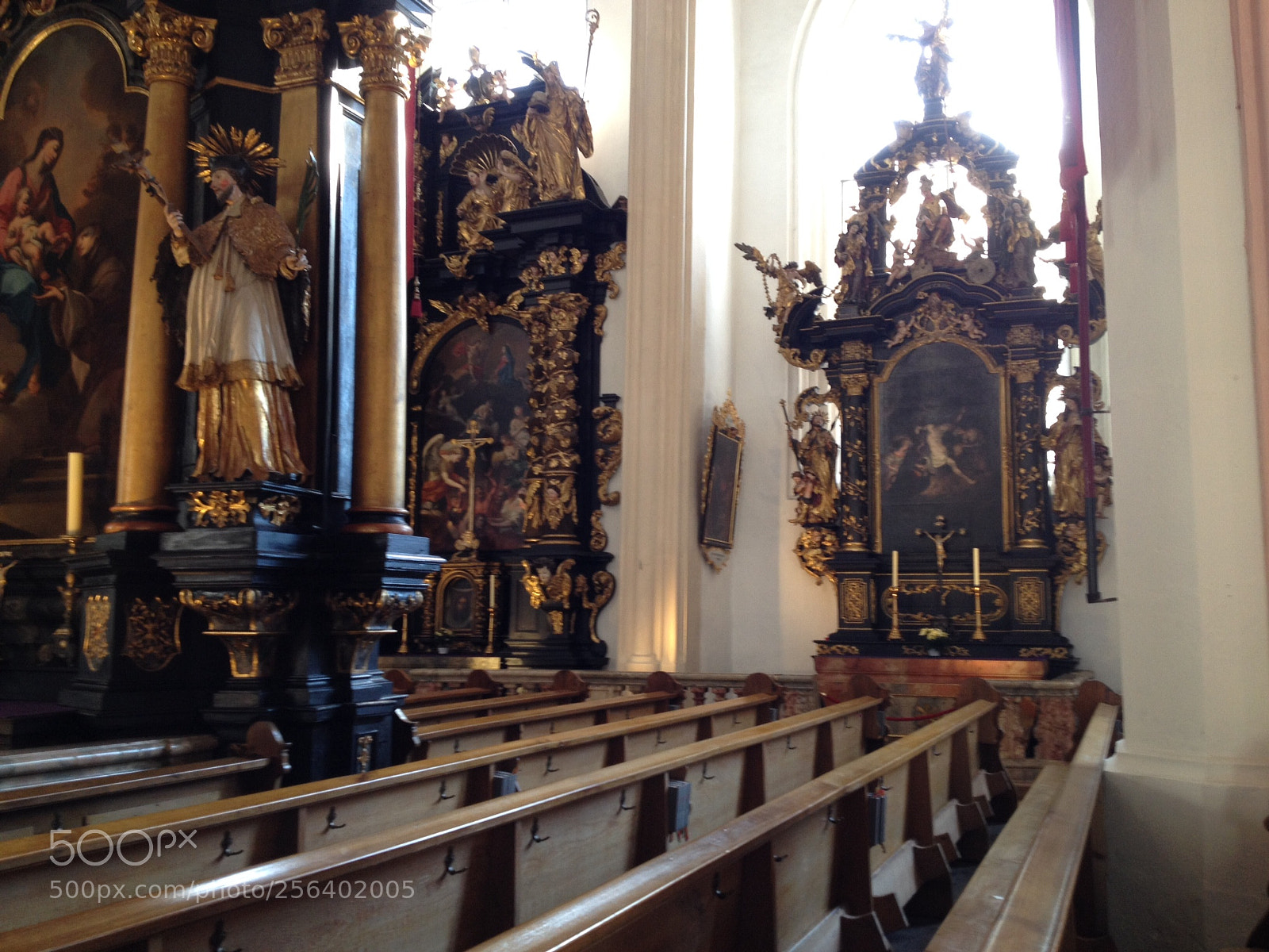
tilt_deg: +2.6
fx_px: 1283
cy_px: 476
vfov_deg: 40.7
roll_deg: +0.3
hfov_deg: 52.6
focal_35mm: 35
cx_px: 634
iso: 50
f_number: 2.4
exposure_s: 1/30
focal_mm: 4.28
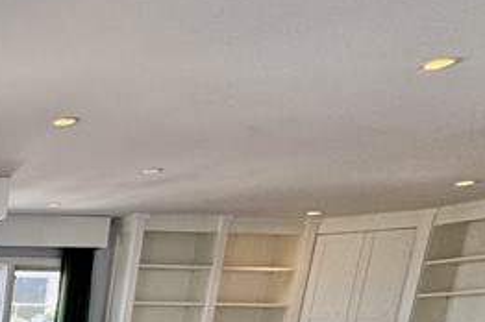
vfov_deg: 18.8
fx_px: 767
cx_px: -280
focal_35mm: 57
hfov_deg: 24.9
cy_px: 566
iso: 50
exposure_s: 1/99
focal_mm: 2.22
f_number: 2.2
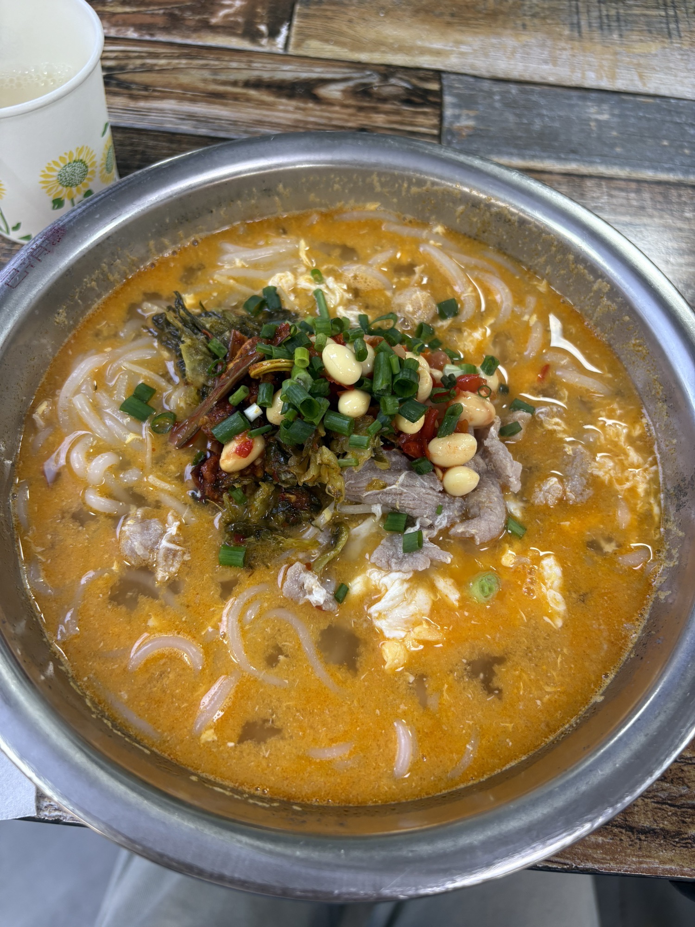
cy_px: 464
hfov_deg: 53.1
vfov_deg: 67.3
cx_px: 348
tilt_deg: -62.8
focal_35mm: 26
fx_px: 696
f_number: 1.6
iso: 125
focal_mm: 5.96
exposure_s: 1/100
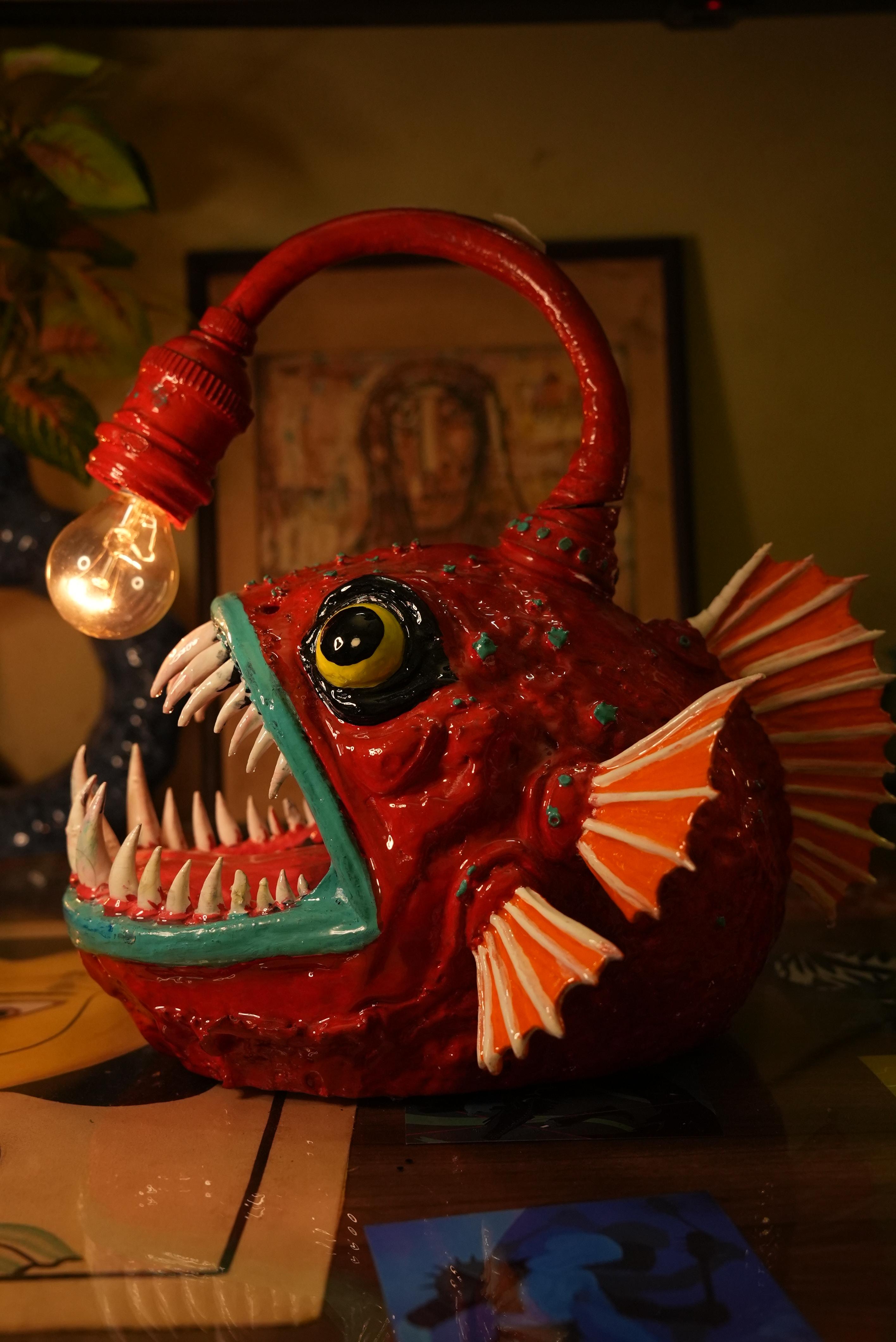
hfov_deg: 30.0
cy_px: 671
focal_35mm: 45
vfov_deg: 43.8
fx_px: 1670
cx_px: 448
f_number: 5.6
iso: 4000
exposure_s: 1/200
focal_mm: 44.8
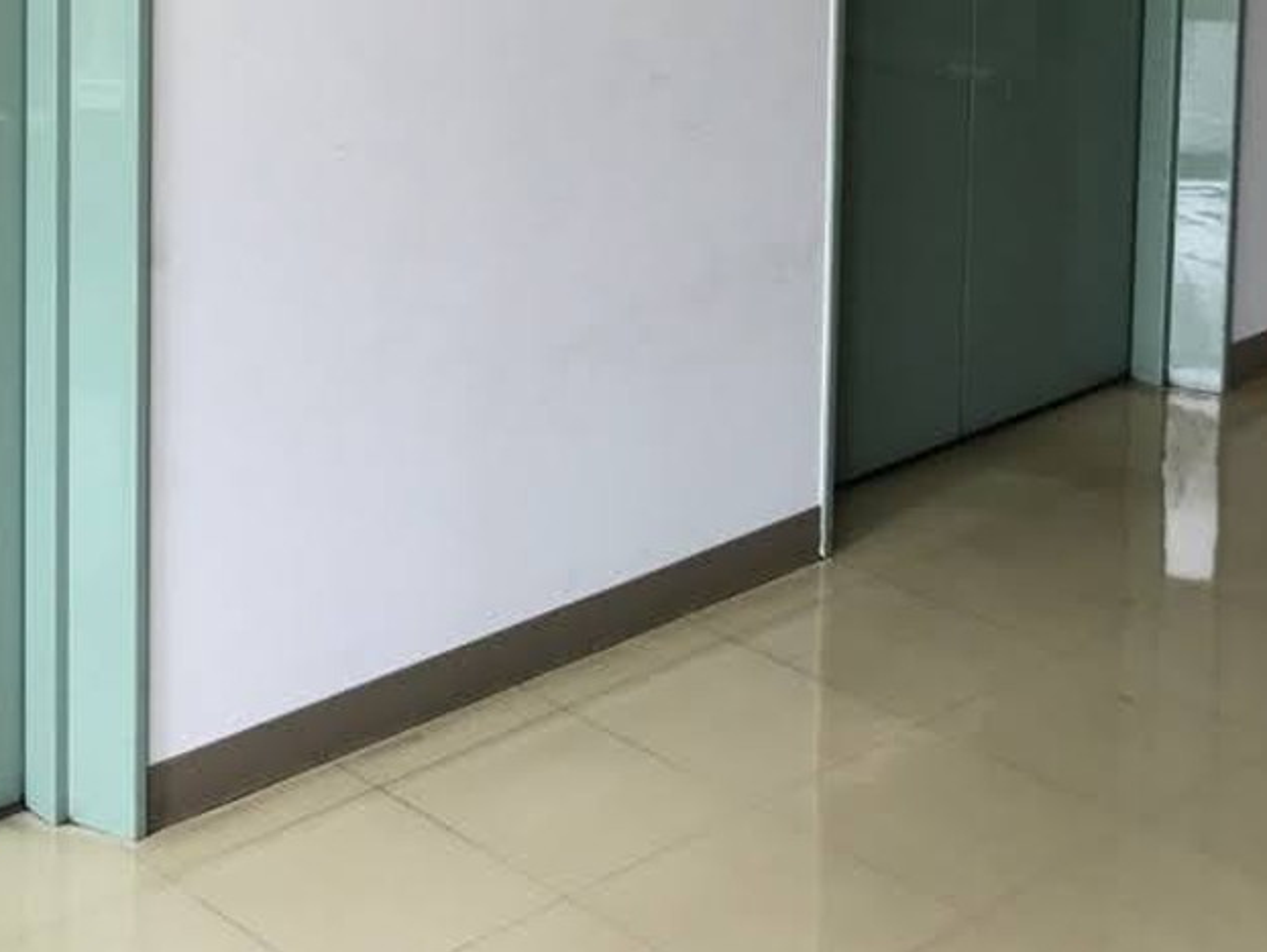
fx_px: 2636
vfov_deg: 19.1
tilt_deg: -4.4
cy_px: -247
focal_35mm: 72
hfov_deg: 26.8
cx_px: 365
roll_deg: -0.7
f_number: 1.8
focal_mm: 3.99
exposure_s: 1/120
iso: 32
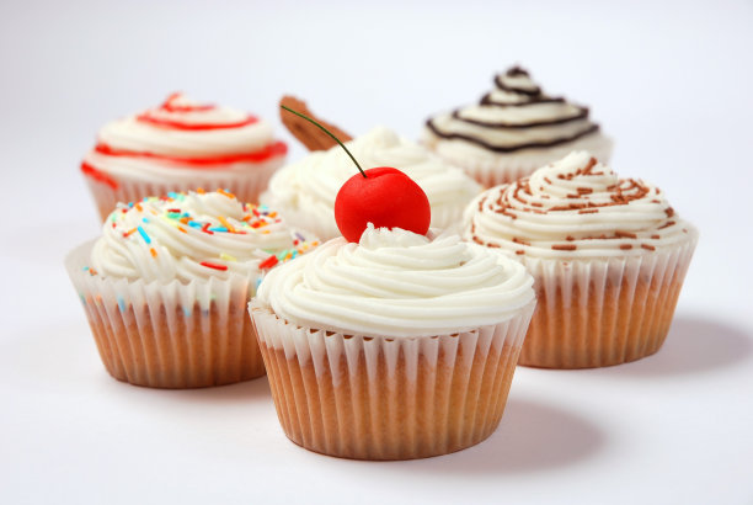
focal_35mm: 105
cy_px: 252
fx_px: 2199
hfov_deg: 19.4
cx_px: 376
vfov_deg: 13.1
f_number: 9
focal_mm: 70
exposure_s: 1/200
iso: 100
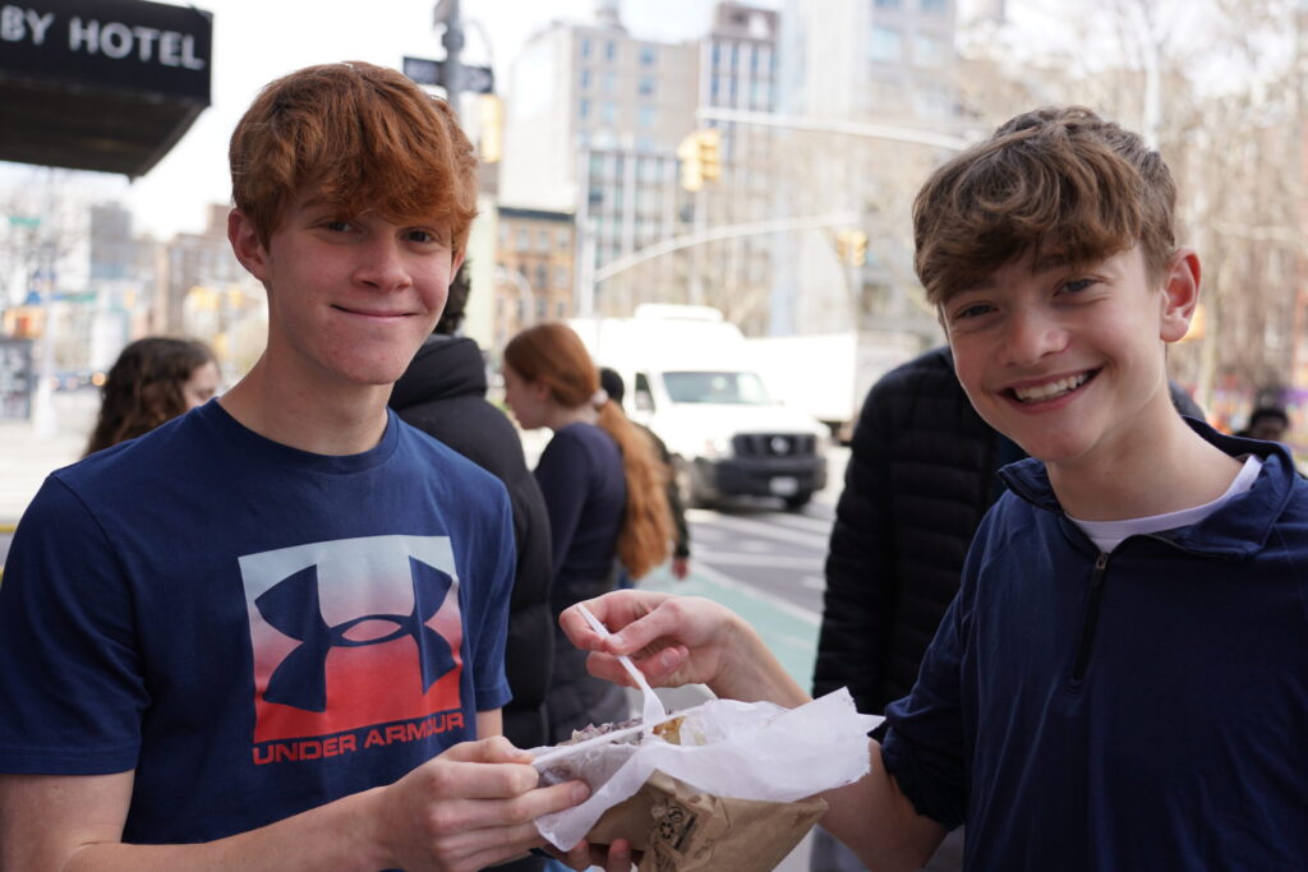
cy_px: 436
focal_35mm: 36
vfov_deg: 36.9
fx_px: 1308
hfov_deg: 53.1
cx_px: 654
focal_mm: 36
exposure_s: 1/320
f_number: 4
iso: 125
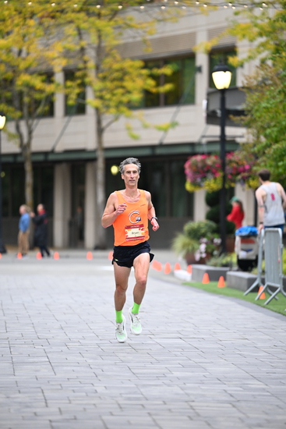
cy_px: 214
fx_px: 2382
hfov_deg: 6.9
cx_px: 143
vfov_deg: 10.3
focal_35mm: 200
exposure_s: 1/800
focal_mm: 200
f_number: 2.8
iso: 1600
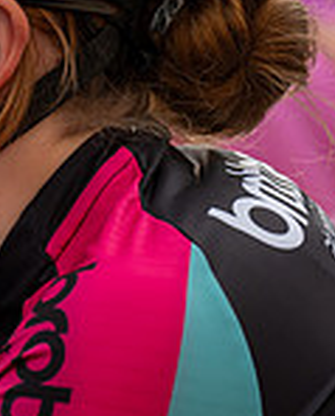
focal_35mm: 517
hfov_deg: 3.0
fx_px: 6388
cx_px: -245
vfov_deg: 3.7
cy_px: 103
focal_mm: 141
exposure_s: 1/1250
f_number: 4.5
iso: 500
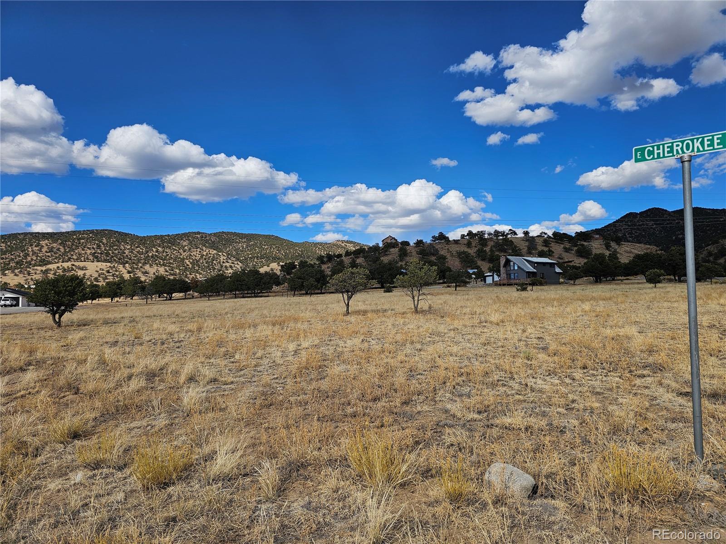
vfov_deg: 58.9
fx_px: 482
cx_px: 363
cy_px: 272
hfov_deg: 73.9
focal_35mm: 23
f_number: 1.7
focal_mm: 6.3
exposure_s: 1/1186
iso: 10
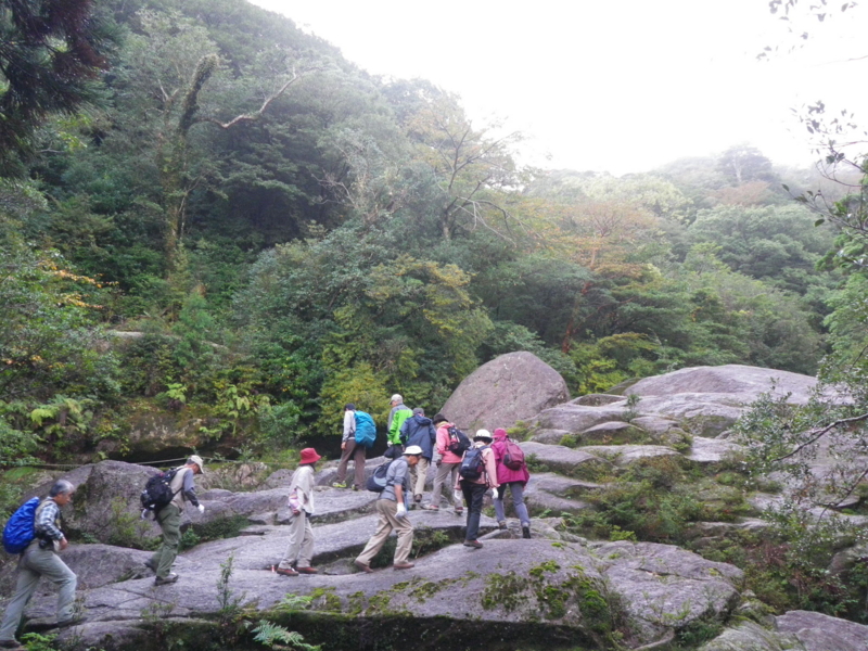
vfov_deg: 40.7
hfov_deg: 52.6
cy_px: 326
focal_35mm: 35
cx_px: 434
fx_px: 878
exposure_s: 1/60
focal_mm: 6.2
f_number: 3.8
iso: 200
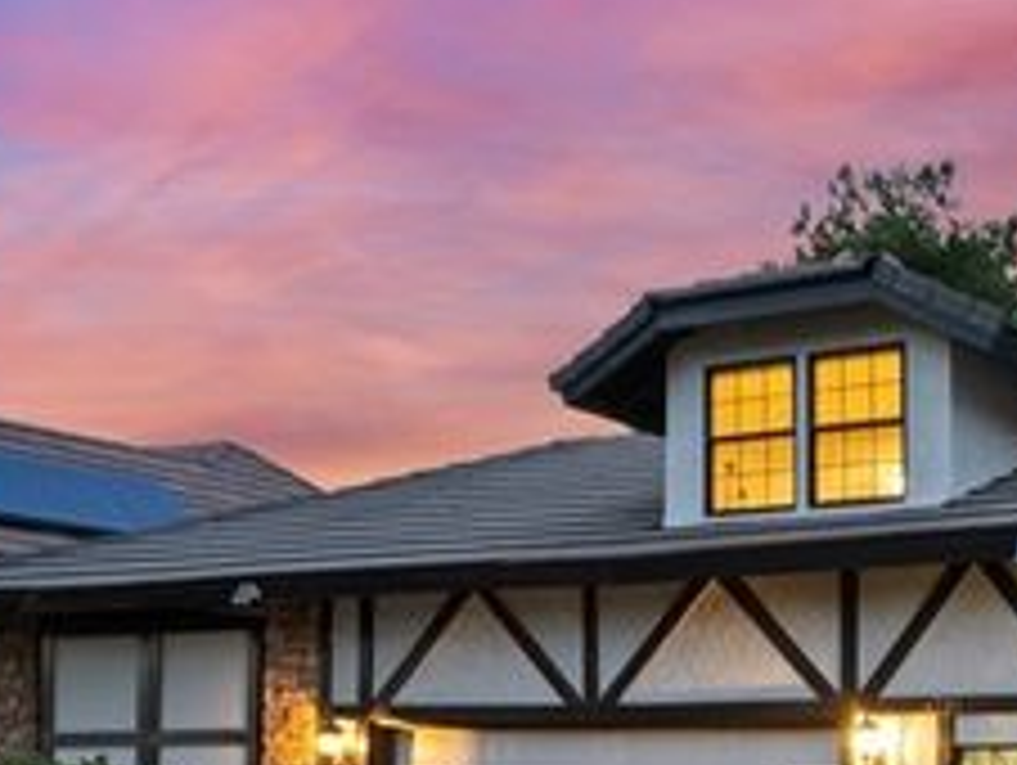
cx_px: 1300
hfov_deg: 30.9
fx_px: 1441
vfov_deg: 27.8
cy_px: 781
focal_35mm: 49
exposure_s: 13
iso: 100
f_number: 8
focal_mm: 18
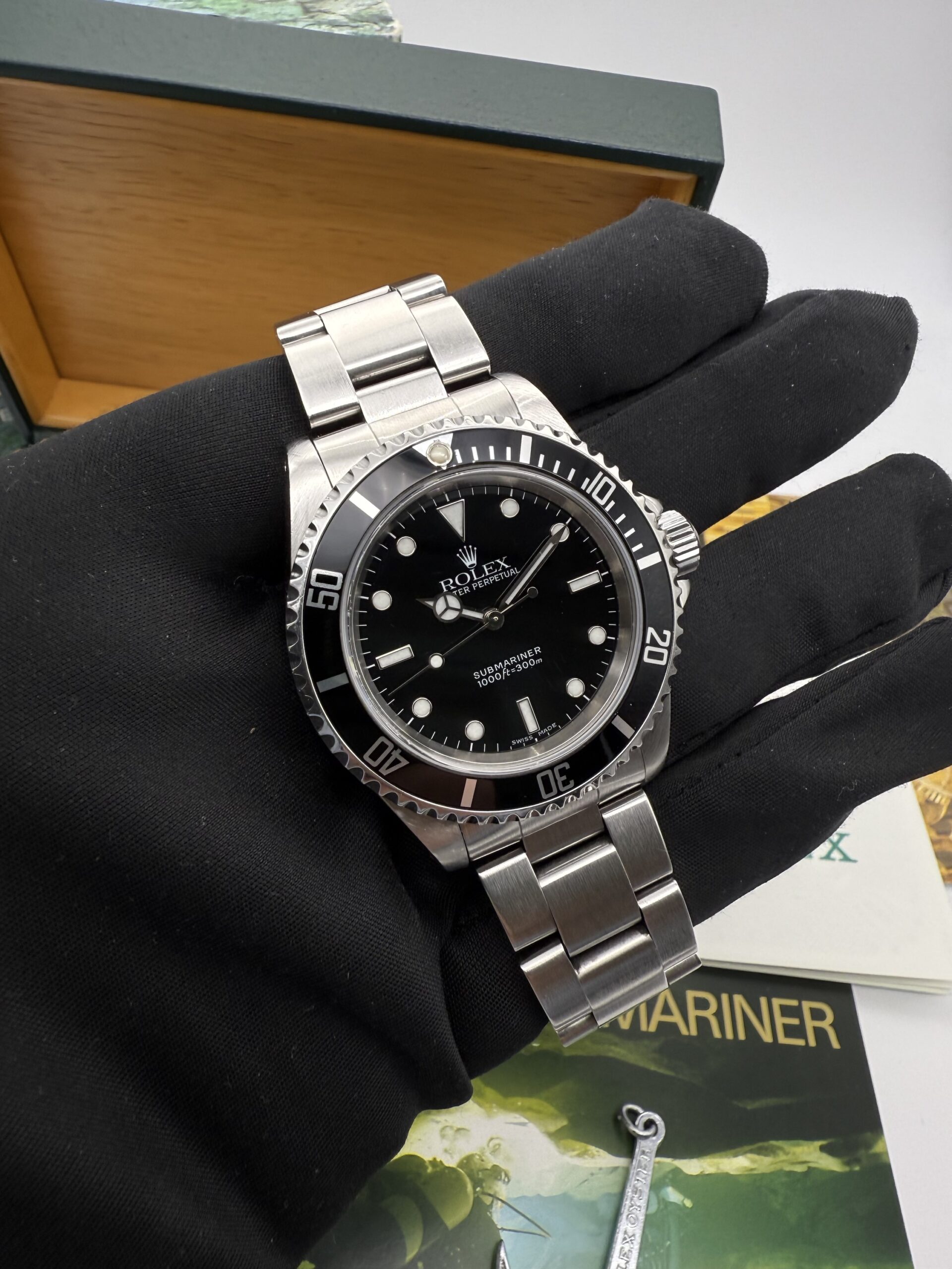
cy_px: 634
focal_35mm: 24
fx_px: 880
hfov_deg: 56.8
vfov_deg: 71.6
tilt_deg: -47.0
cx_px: 476
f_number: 2.2
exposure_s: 1/182
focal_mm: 2.22
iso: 50
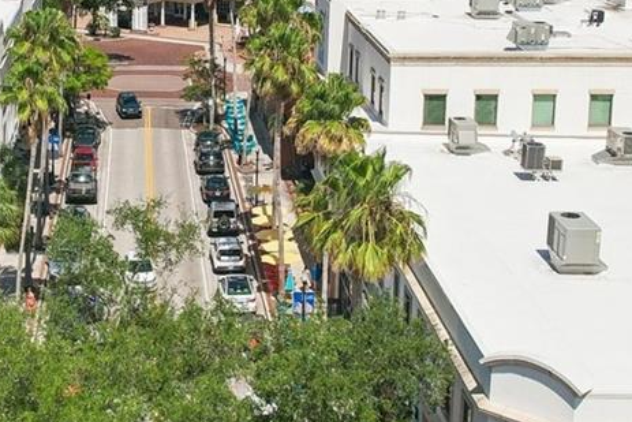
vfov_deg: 17.9
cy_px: 107
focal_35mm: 76
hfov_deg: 26.2
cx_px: 135
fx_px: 1335
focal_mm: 8.4
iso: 150
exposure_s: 1/5000
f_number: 2.8
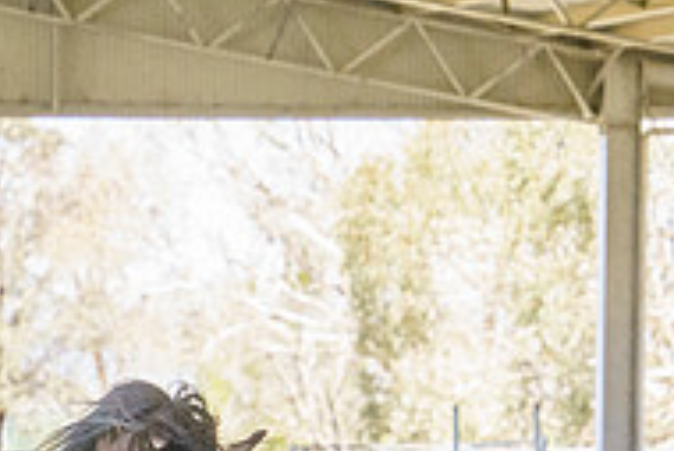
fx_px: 6239
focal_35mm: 333
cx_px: 33
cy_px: 729
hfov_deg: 6.2
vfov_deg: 4.1
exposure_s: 1/1600
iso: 5000
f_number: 5.6
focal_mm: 100
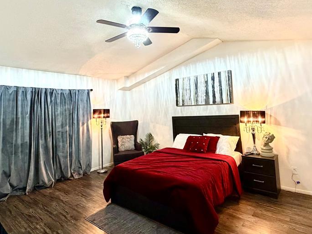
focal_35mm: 21
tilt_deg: +3.3
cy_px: 97
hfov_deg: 79.0
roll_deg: +3.4
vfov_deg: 63.0
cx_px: 153
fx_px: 189
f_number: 2.2
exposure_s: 1/60
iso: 400
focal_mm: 2.22
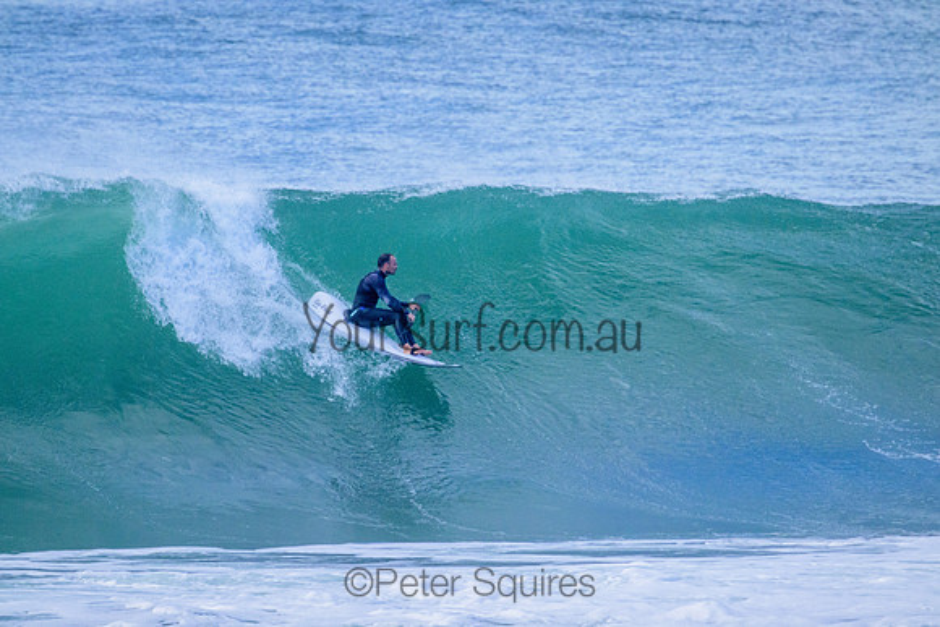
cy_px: 314
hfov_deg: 2.6
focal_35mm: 800
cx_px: 470
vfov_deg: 1.7
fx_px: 20893
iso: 4000
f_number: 11
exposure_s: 1/2000
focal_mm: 800
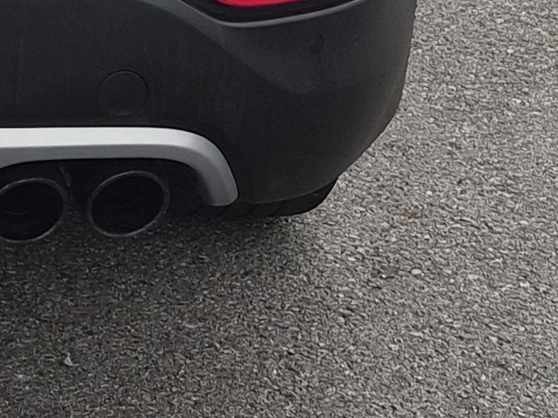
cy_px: -586
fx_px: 2385
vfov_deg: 9.0
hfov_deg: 12.4
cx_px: -388
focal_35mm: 148
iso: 80
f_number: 1.8
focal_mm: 5.4
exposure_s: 1/1576
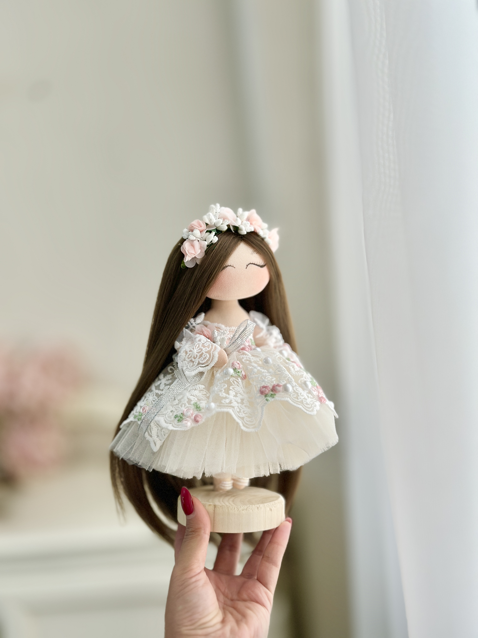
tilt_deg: -6.8
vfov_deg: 39.7
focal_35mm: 48
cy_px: 319
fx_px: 884
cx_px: 239
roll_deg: +7.0
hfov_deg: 30.3
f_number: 1.78
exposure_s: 1/102
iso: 80
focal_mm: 6.86
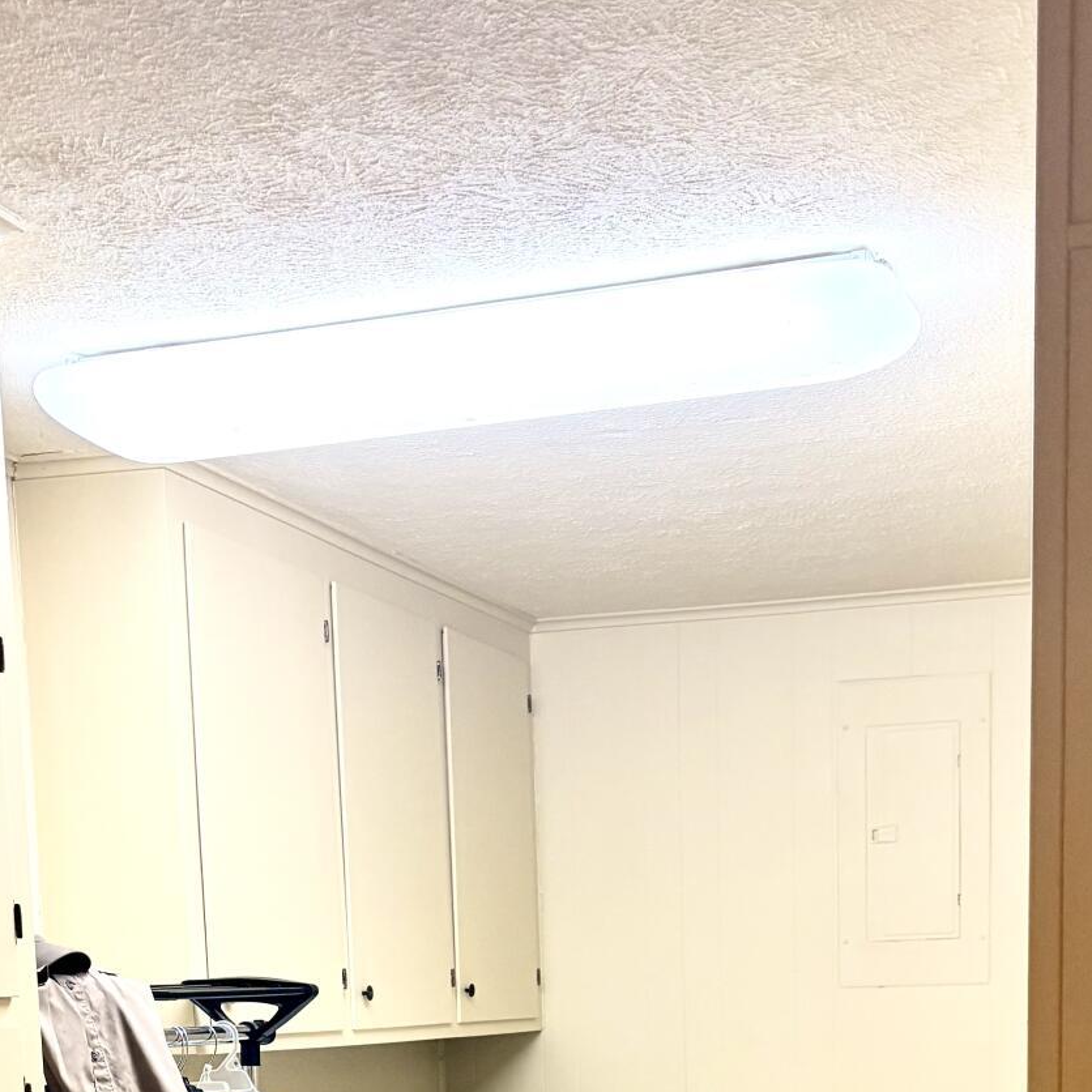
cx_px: 641
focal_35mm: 55
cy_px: 1219
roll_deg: +1.3
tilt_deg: -5.4
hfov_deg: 31.0
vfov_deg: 28.1
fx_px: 1963
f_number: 1.6
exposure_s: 1/60
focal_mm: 5.96
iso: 160
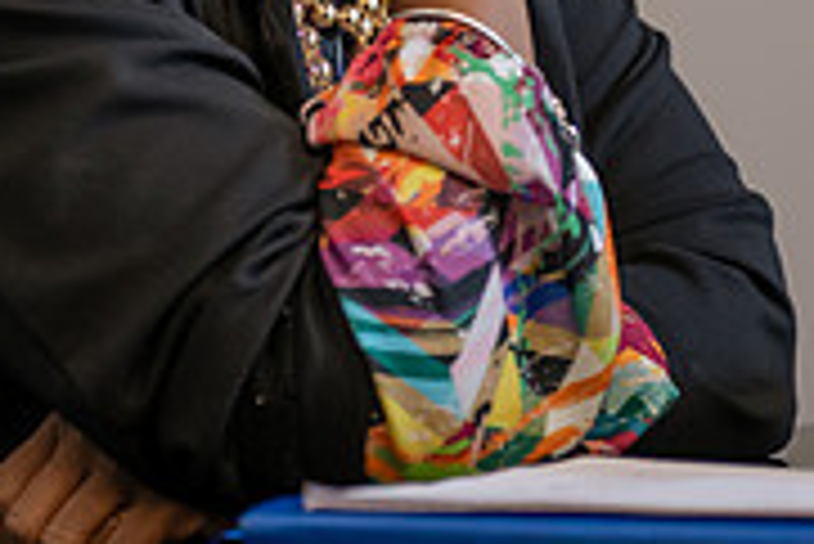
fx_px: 5069
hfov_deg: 9.2
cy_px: -128
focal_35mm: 224
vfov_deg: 6.1
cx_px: 306
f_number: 2.8
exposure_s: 1/200
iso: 800
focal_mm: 70
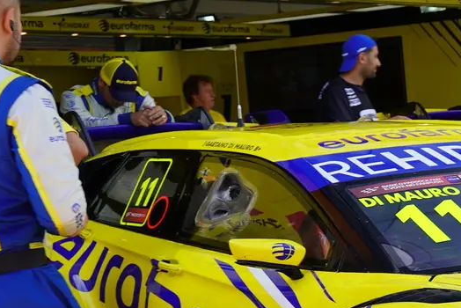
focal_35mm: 98
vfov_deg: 13.8
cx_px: 521
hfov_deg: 19.9
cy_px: 308
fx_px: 1252
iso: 100
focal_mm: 34.6
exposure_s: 1/200
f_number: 5
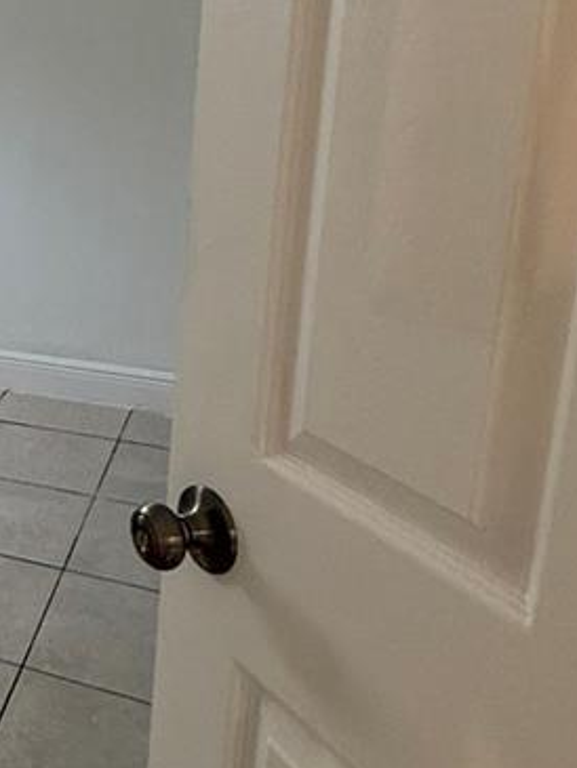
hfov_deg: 24.3
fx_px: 1022
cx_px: -301
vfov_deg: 40.5
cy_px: 236
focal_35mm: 46
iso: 250
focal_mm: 2.22
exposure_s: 1/120
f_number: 2.2
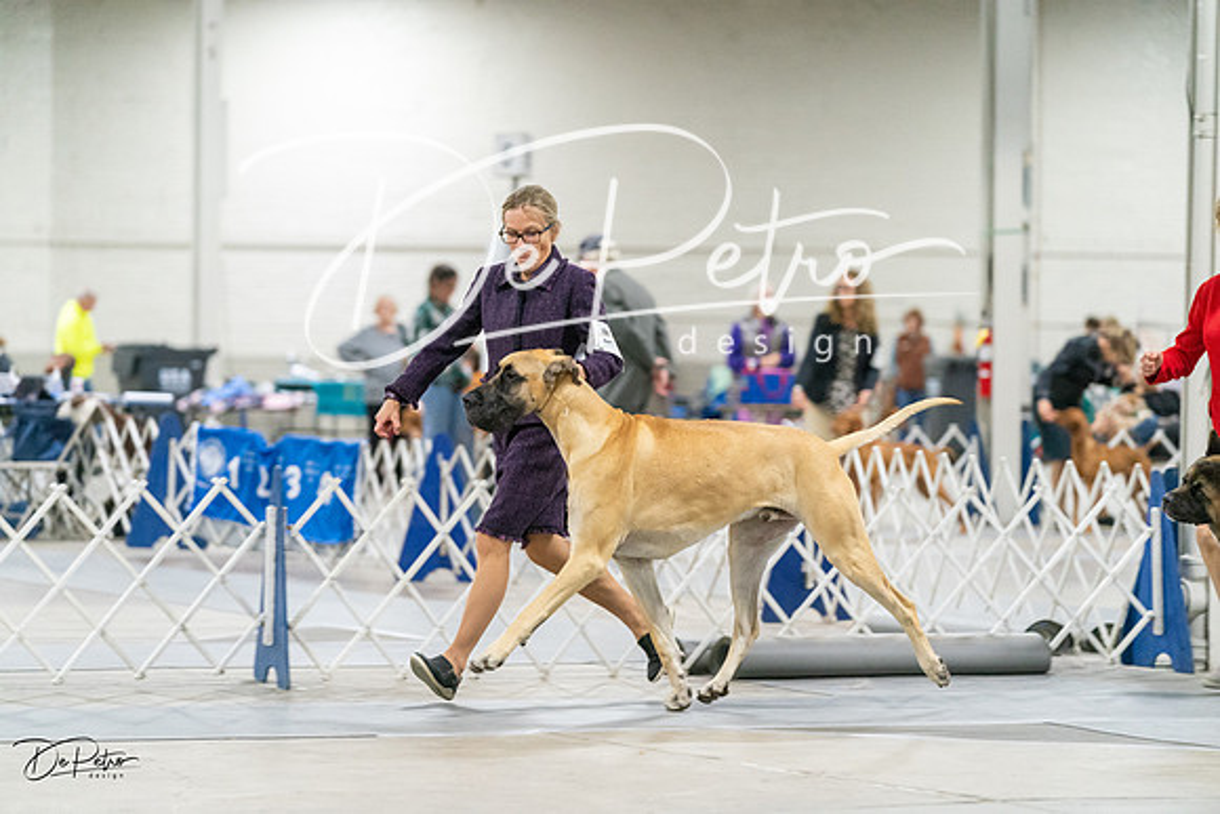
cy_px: 407
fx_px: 5016
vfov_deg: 9.3
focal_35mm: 148
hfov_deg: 13.9
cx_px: 610
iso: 6400
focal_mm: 148
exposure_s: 1/200
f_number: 3.2
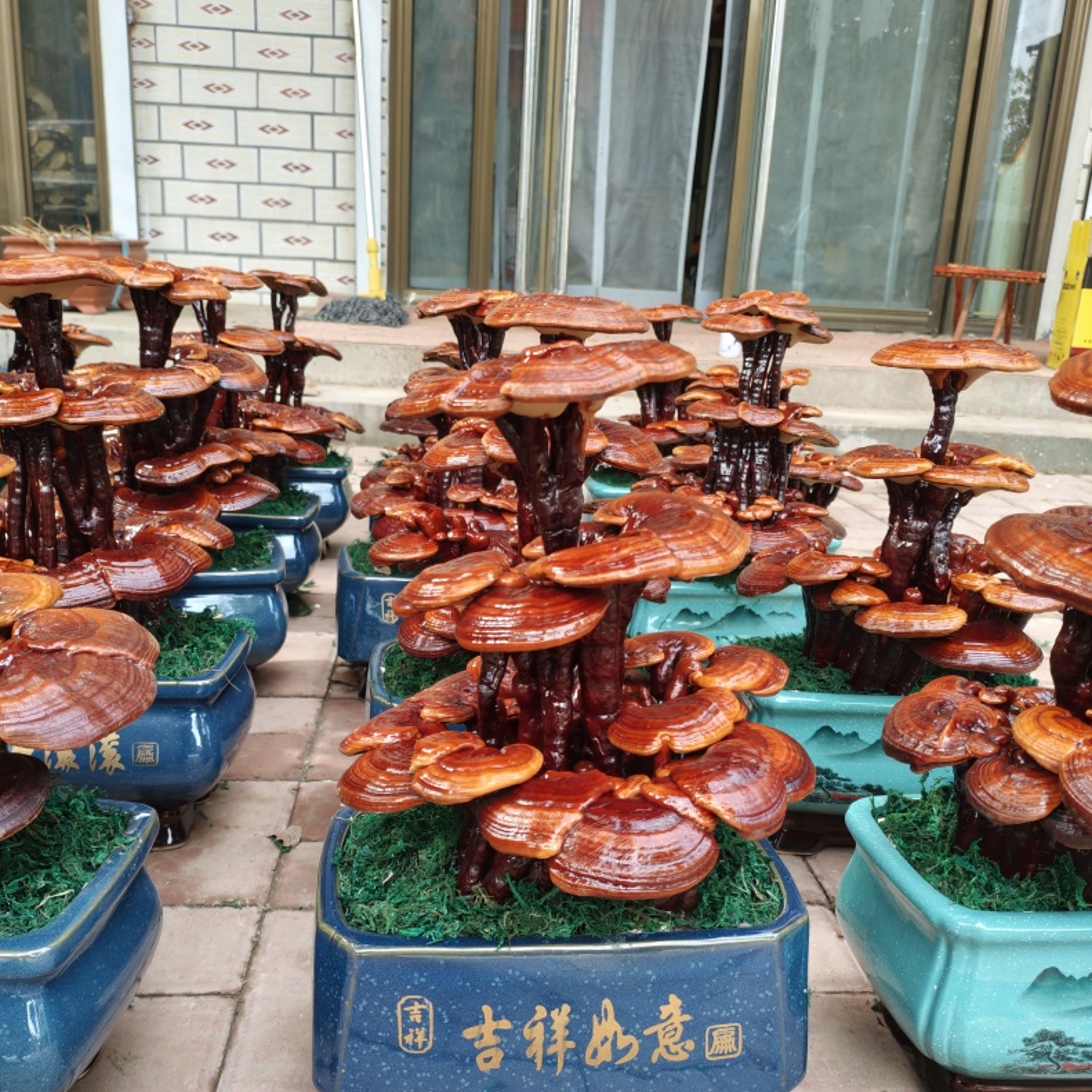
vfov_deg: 52.2
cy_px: 650
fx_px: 1106
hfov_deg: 52.5
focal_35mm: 31
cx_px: 541
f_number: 1.5
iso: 80
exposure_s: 1/100
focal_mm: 4.94
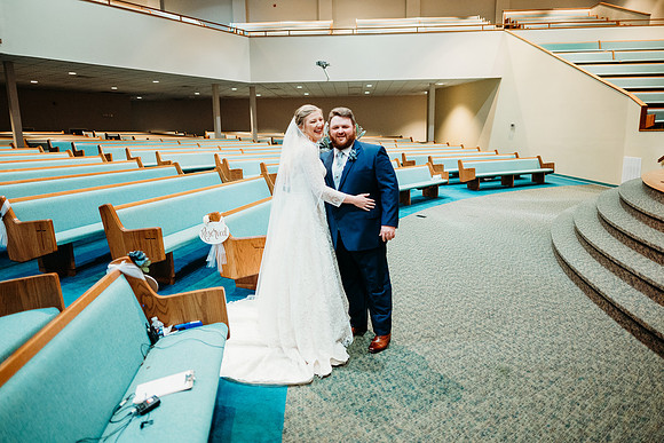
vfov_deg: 53.2
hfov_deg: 73.7
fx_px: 443
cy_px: 222
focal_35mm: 24
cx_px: 332
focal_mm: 24
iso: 2500
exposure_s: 1/100
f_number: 1.8
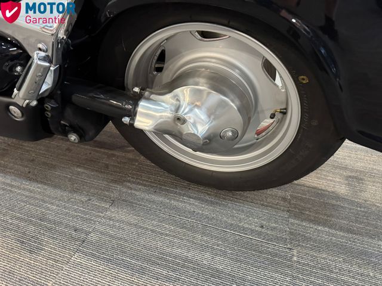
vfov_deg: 56.8
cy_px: 143
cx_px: 191
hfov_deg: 71.6
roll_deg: -0.1
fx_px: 265
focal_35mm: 24
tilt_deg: -35.2
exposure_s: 1/33
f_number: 1.78
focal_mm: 6.76
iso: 640
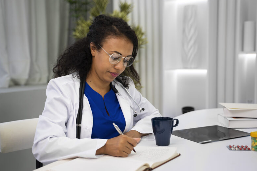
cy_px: 85
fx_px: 336
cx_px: 127
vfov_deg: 28.6
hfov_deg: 41.9
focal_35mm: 47
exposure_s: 1/320
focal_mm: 46
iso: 640
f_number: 2.8
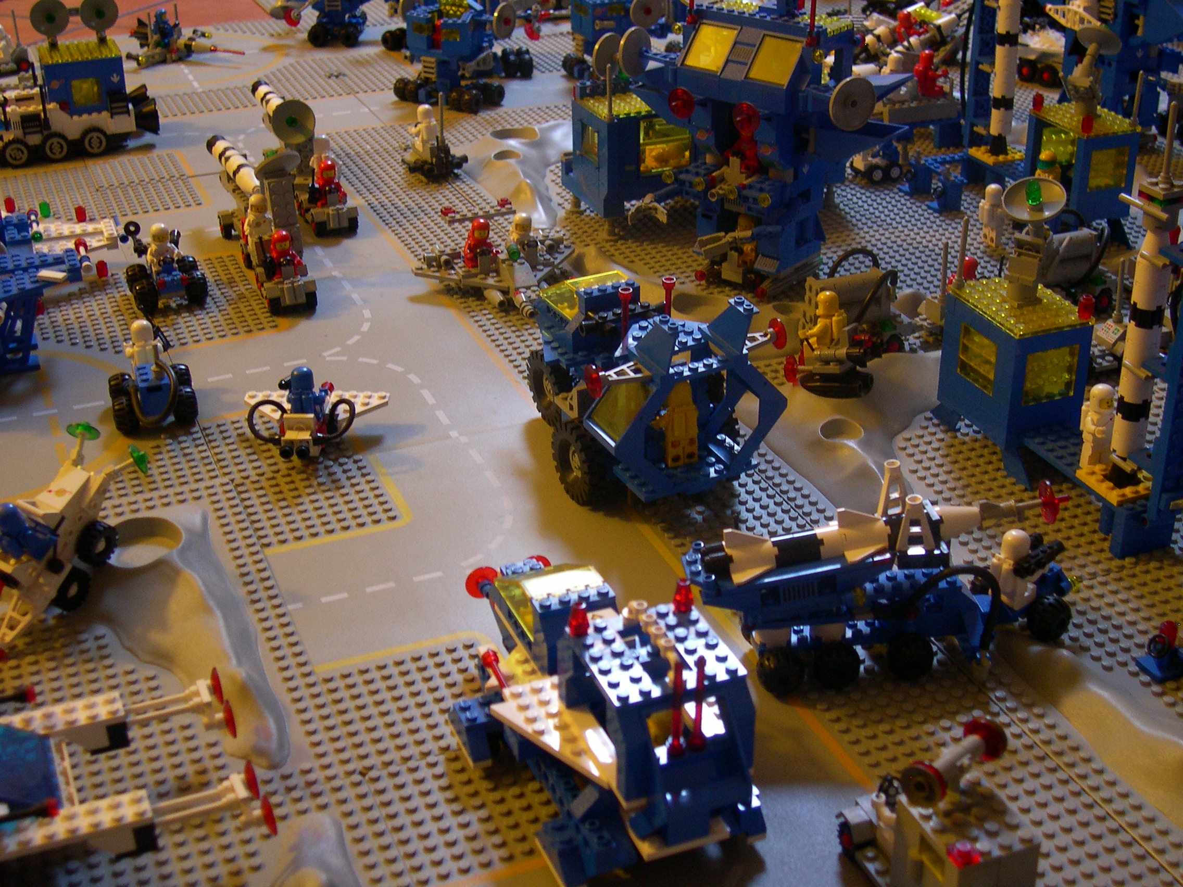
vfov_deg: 30.9
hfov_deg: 40.4
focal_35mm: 47
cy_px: 444
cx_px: 592
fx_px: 1606
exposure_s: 1/4.5
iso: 307
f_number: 3.1
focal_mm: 10.1
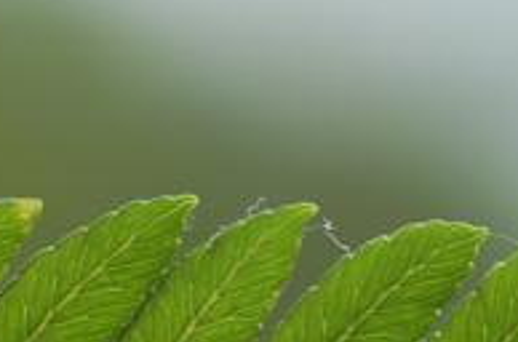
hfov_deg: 7.4
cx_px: 291
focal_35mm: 279
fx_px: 4001
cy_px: 513
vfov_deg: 4.9
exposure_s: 1/100
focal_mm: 60
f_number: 8
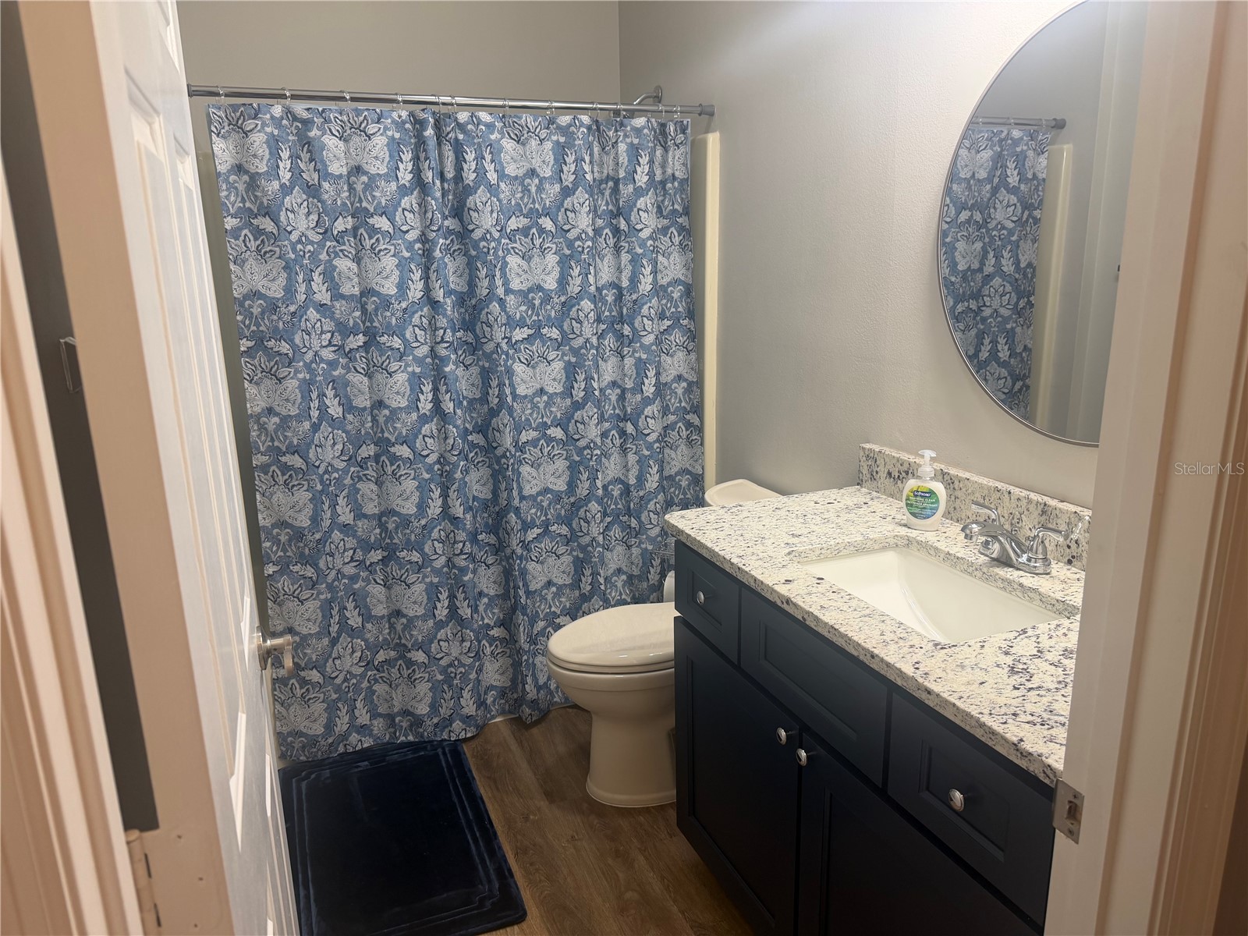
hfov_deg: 71.6
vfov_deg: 56.8
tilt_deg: -14.6
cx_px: 624
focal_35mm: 24
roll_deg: +1.6
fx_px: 865
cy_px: 468
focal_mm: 6.76
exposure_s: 1/60
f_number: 1.78
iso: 125
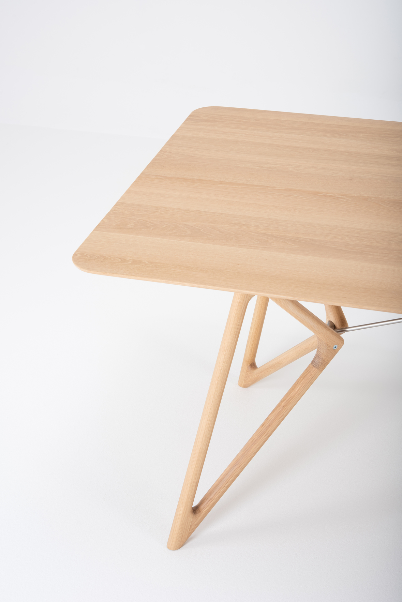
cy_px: 301
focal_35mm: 60
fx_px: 1004
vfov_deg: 33.4
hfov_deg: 22.6
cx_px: 201
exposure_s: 1/250
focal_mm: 60
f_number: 11
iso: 64
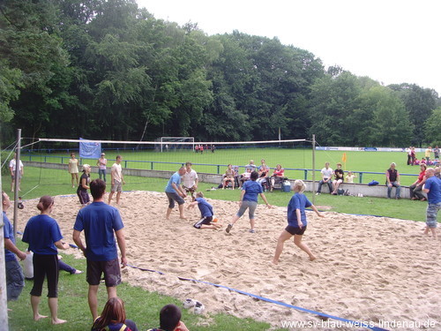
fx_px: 497
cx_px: 220
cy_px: 166
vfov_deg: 36.8
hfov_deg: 47.9
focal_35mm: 39
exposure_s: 1/180
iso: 80
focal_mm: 6.6
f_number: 3.5
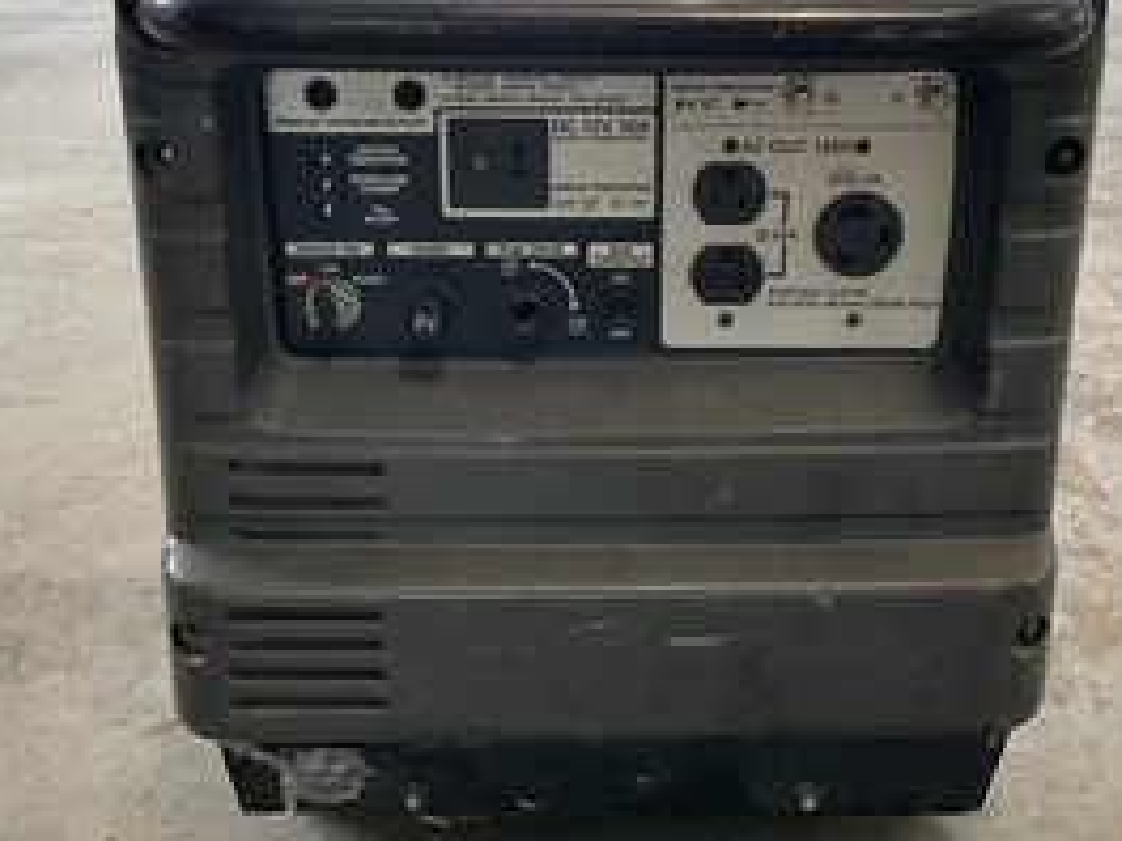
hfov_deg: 42.9
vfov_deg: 32.7
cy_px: 297
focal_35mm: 44
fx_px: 1426
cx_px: 604
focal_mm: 3
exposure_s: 1/60
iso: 125
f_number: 1.8
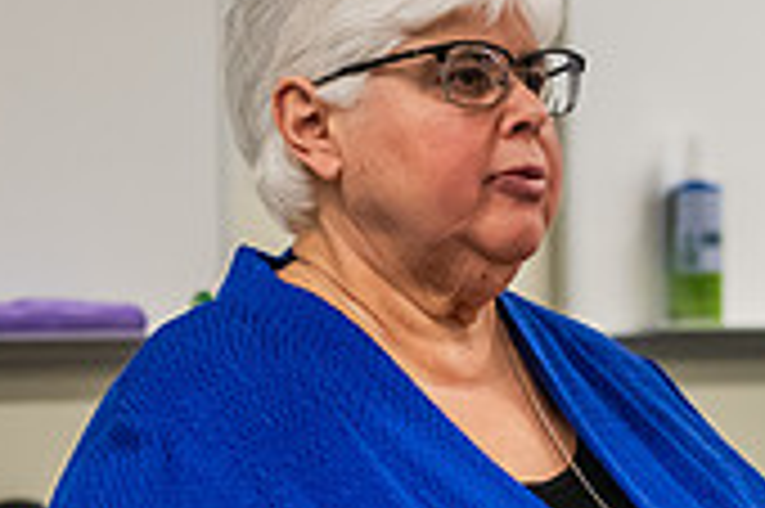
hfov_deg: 7.7
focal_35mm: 266
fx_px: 5647
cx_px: 770
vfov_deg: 5.2
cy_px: 330
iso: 1600
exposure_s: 1/200
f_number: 2.8
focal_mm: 78
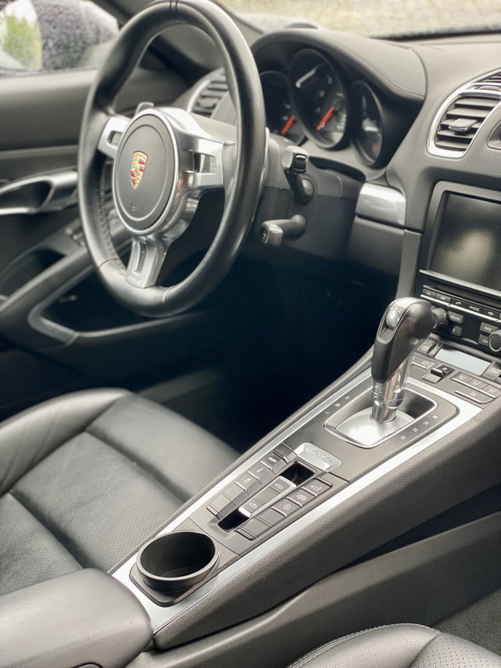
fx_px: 1003
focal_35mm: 52
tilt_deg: -22.0
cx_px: 250
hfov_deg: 28.0
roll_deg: +1.9
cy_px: 334
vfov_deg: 36.8
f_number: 2
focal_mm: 6
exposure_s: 1/122
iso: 160
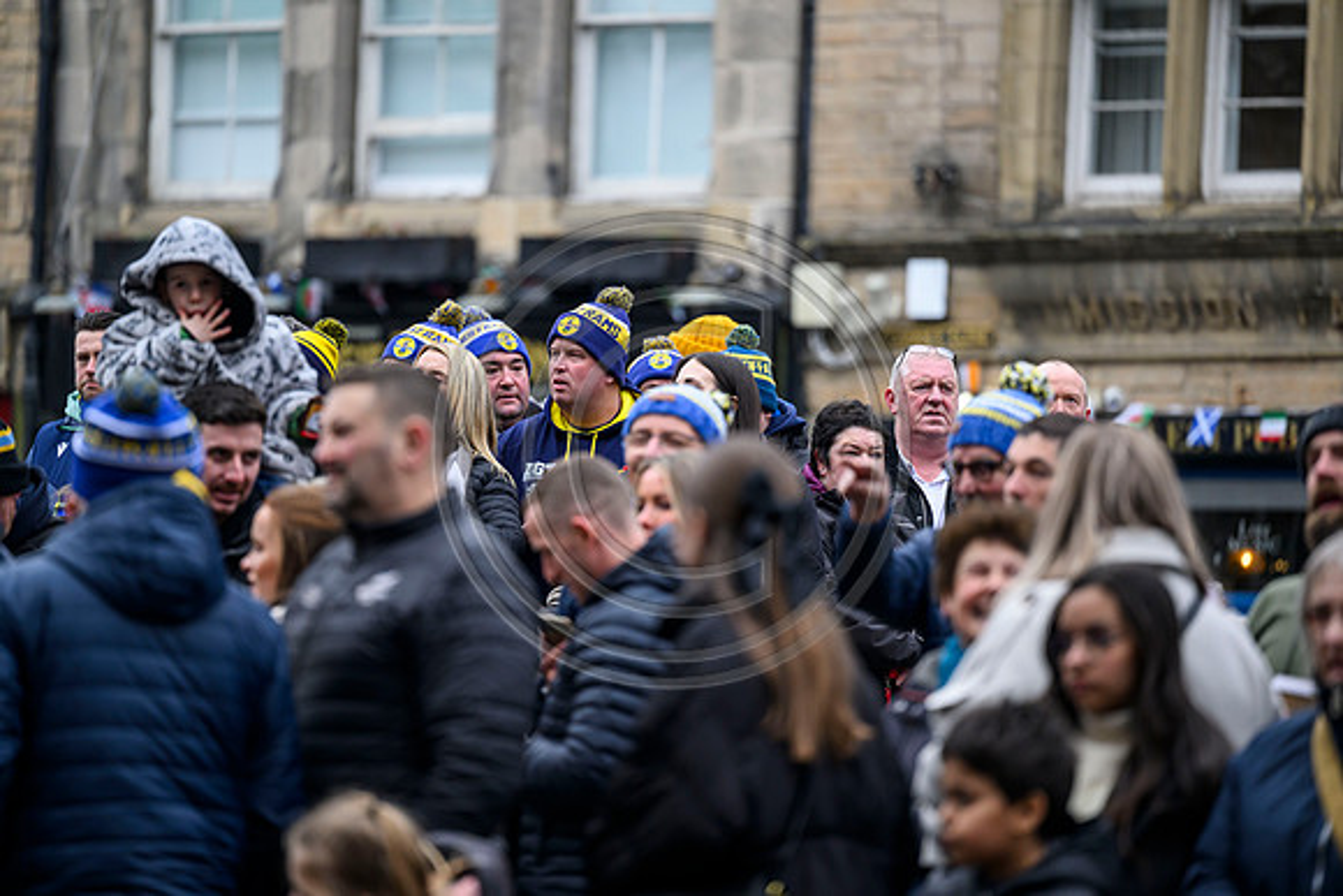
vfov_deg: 6.9
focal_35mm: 200
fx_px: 7463
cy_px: 448
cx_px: 672
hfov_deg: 10.3
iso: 800
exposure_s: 1/1000
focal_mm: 200
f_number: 2.8
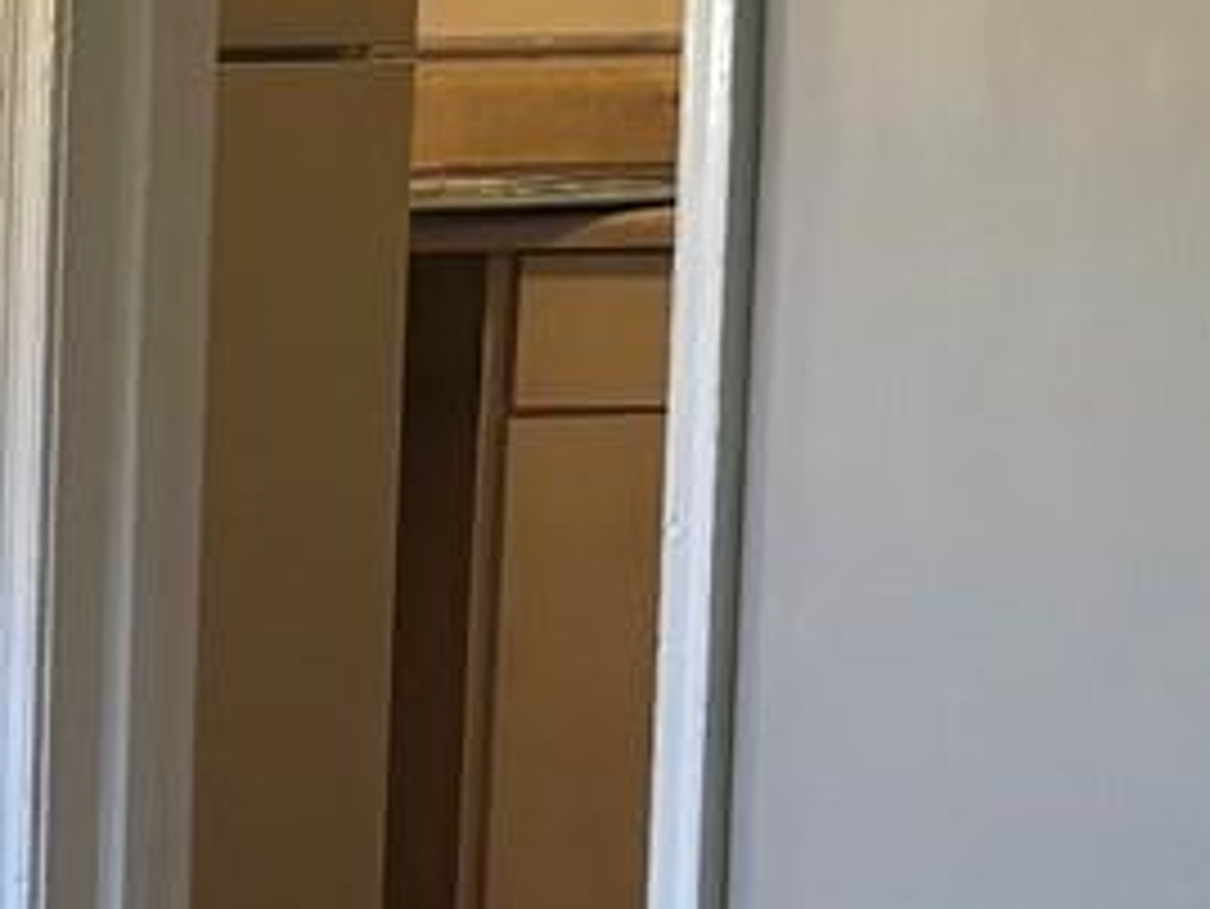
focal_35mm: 198
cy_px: 486
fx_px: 6924
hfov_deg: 9.1
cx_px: -1534
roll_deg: -0.4
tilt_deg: -7.6
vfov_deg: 7.5
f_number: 1.6
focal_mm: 5.96
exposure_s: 1/60
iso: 100
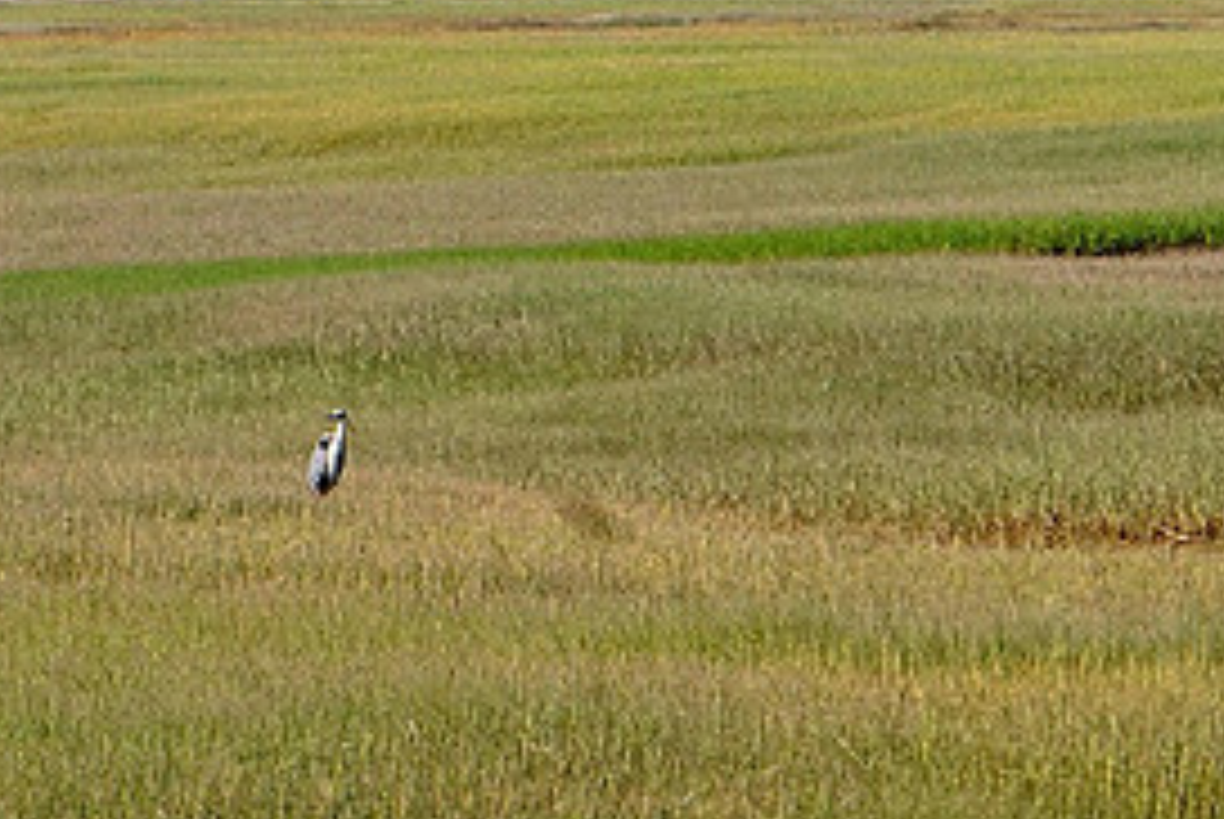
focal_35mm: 671
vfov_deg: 2.1
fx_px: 22838
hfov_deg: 3.1
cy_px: 443
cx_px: 410
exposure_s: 1/800
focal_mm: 210
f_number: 13
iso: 1000
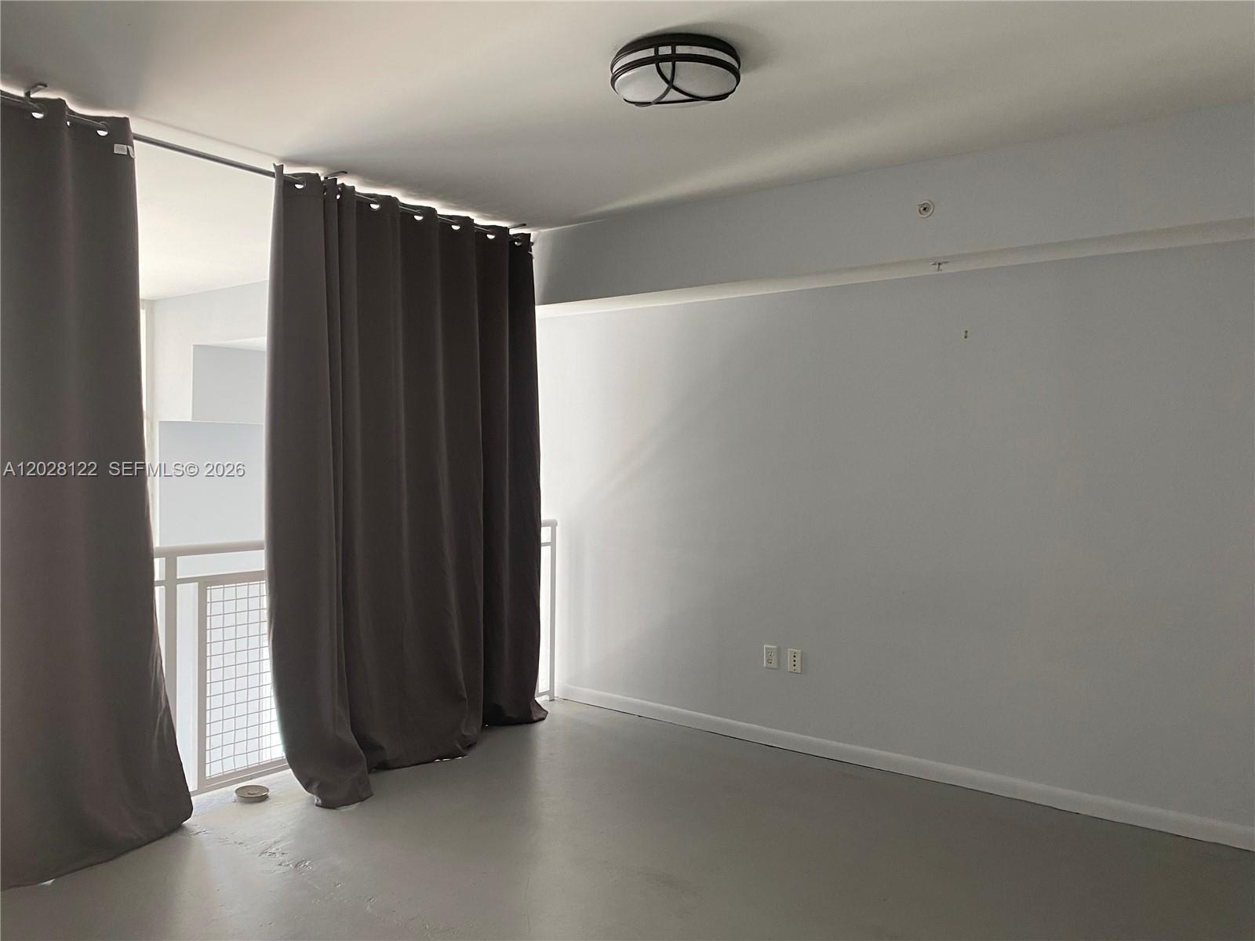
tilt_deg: -1.7
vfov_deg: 53.1
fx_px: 943
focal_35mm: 26
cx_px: 628
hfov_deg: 67.3
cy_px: 470
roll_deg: -1.7
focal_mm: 4.25
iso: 125
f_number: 1.8
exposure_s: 1/89
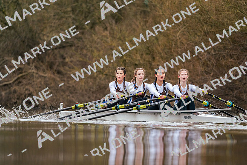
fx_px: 3754
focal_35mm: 547
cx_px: 124
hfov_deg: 3.8
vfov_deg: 2.5
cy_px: 82
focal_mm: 547
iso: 2000
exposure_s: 1/2000
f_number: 6.3
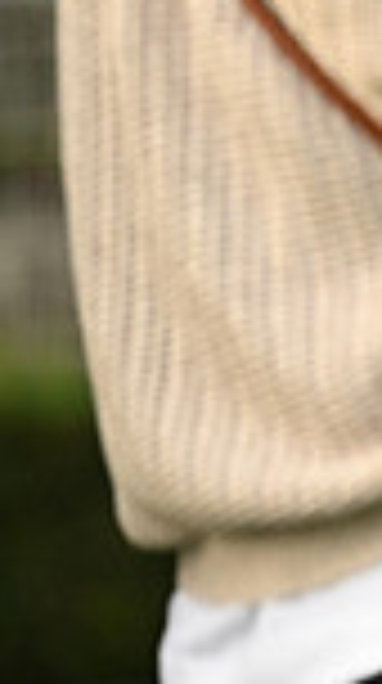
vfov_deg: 2.7
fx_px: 14506
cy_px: 11
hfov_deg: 1.5
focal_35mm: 802
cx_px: 1294
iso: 1250
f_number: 4
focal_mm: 200
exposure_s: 1/1250
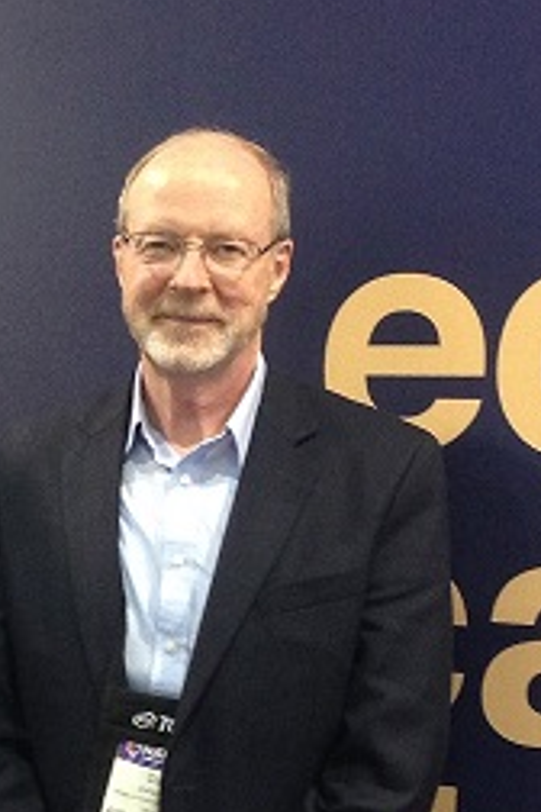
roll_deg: -0.6
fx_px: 2502
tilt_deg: -4.8
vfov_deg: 18.2
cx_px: -219
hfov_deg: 11.9
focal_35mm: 111
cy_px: 657
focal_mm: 4.12
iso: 160
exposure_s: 1/20
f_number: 2.4
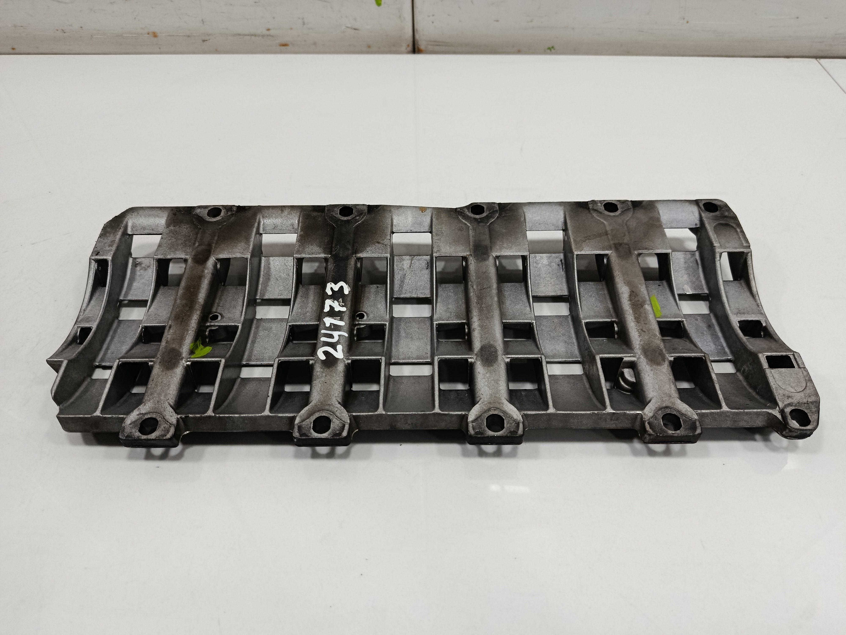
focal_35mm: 24
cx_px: 423
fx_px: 587
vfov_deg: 56.8
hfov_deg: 71.6
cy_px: 318
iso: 1070
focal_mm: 5.24
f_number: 1.7
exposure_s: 1/100
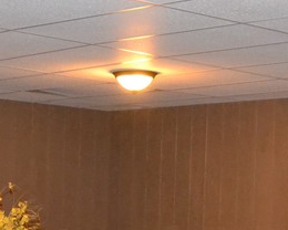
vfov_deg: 14.1
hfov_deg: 18.1
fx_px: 904
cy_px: 284
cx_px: 124
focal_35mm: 106
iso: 3200
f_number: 3.5
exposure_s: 1/60
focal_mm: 18
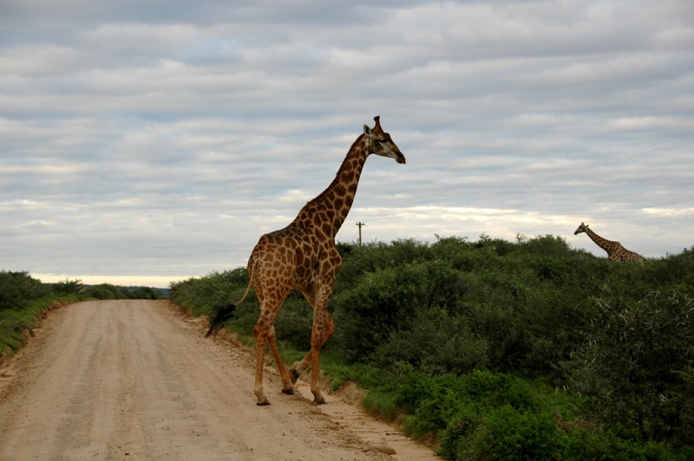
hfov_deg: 24.2
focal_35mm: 84
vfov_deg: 16.2
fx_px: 1617
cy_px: 230
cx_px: 347
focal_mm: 56
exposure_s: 1/125
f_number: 5.6
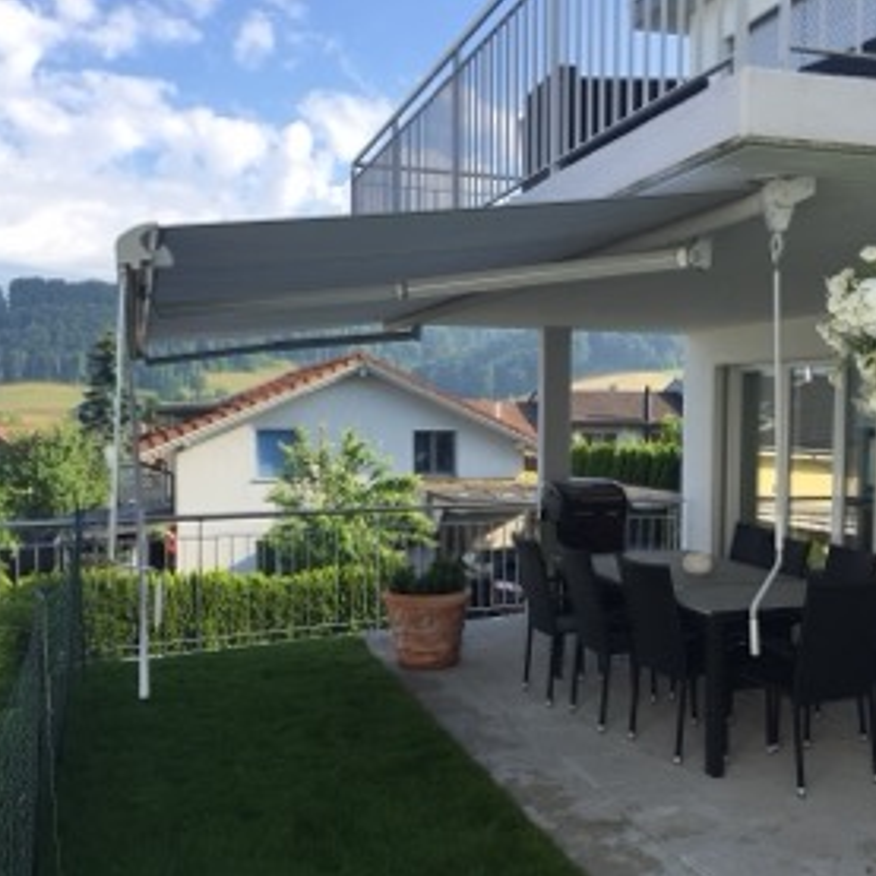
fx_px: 1059
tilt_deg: -1.1
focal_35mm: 37
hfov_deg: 44.8
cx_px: 512
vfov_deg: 44.9
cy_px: 471
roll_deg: -0.7
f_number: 2.2
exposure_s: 1/791
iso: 32
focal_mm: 4.15
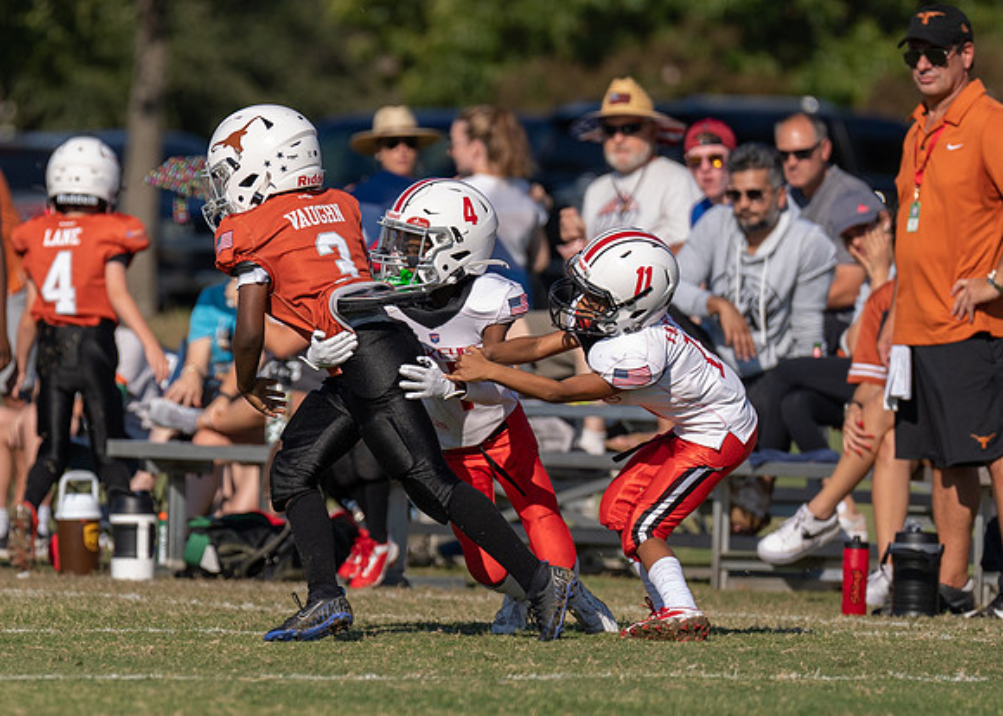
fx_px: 14280
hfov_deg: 4.0
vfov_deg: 2.9
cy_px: 412
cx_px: 354
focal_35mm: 501
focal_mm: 200
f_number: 2.8
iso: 160
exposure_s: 1/3200
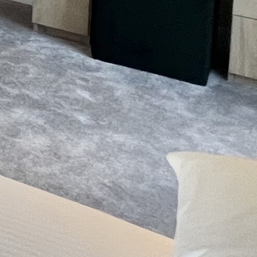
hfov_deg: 12.6
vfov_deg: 15.3
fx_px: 790
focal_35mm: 94
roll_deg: +0.2
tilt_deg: -6.2
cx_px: -421
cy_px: -236
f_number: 1.8
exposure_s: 1/100
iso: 250
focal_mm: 1.57
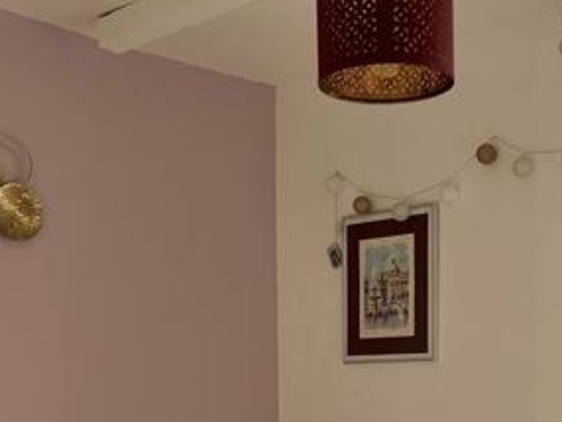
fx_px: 1040
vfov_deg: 22.1
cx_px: 370
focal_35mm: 64
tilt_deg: -0.5
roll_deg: +1.4
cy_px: 418
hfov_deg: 30.0
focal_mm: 5.7
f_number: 1.5
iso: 64
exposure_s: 1/100
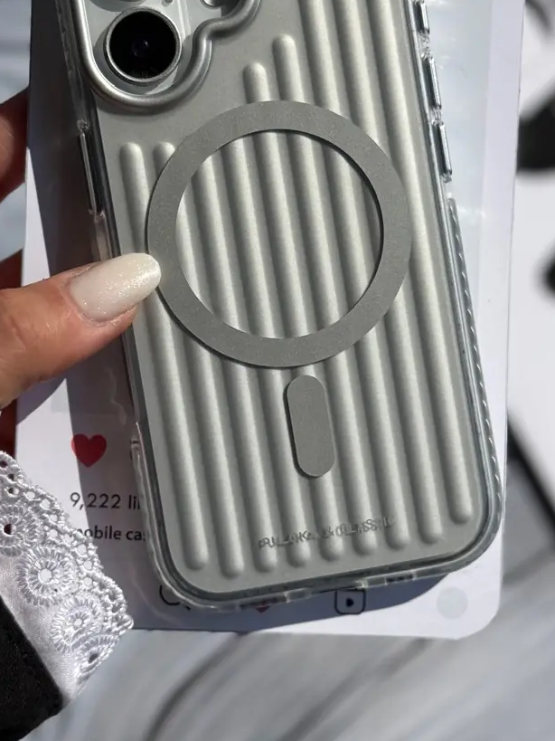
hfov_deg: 19.6
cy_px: 264
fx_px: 1604
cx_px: 271
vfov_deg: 25.9
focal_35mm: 75
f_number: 1.78
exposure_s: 1/11364
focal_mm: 6.76
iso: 64
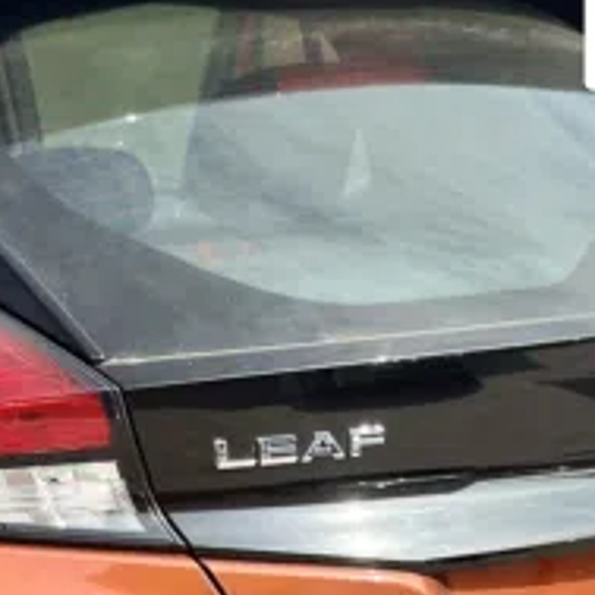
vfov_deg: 12.0
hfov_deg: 12.1
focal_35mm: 144
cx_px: 110
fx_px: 2800
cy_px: 545
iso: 100
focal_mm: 6.86
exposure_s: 1/2667
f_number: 1.78
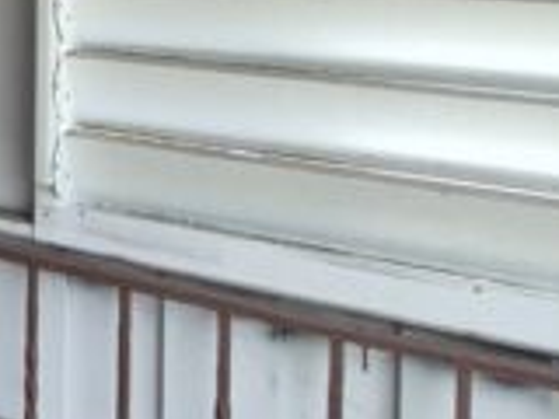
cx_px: -566
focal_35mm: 65
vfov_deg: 20.7
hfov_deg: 18.6
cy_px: -119
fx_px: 1050
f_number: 2.2
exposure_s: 1/359
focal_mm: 1.74
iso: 100
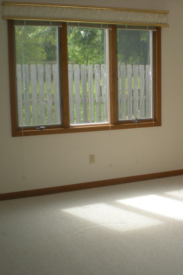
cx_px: 162
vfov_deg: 37.5
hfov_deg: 24.8
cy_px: 138
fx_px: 404
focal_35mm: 53
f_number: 3.1
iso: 89
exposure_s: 1/195
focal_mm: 6.3
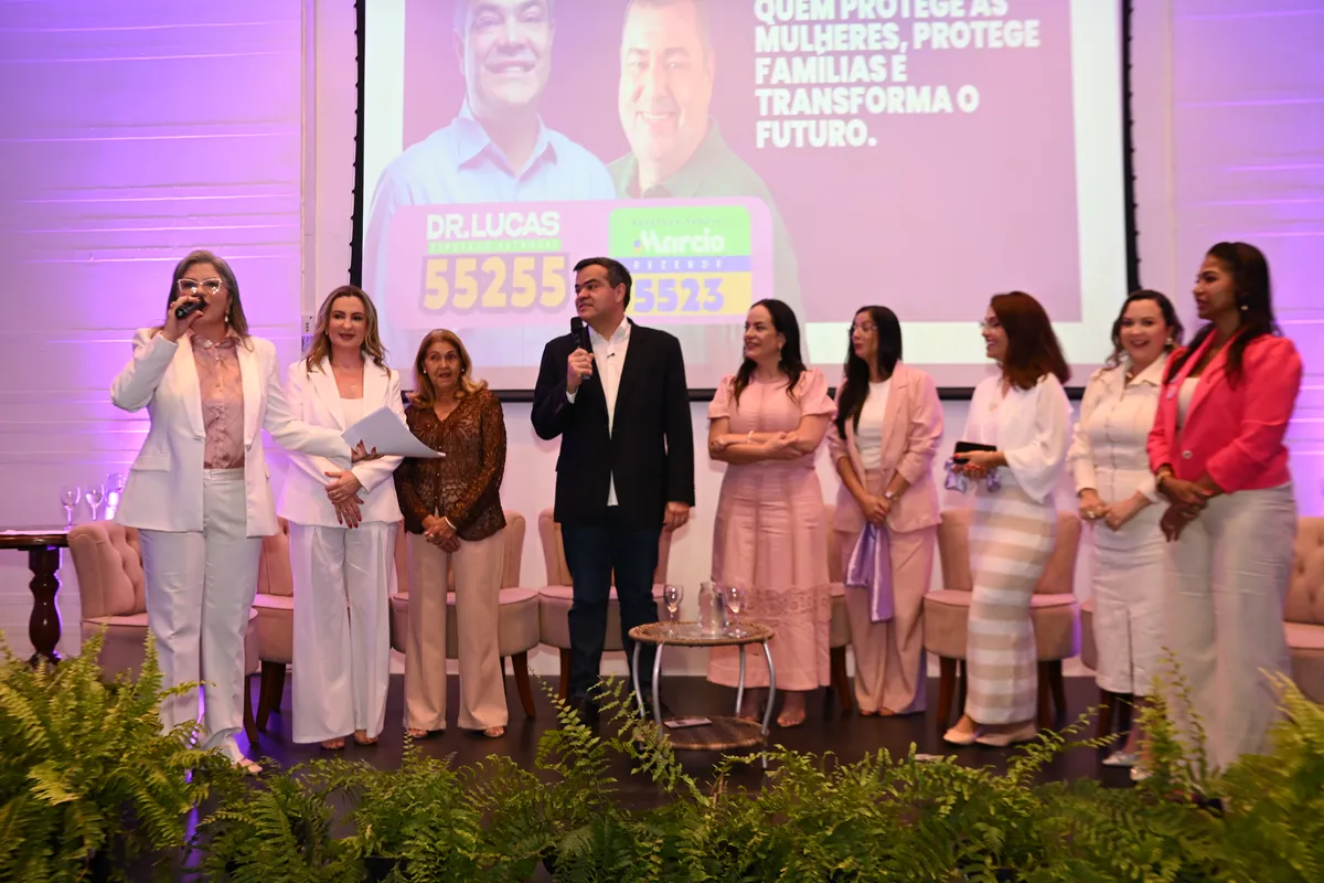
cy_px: 442
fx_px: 1287
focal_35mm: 35
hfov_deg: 54.4
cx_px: 662
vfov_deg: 37.9
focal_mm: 35
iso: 2000
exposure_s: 1/200
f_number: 3.5
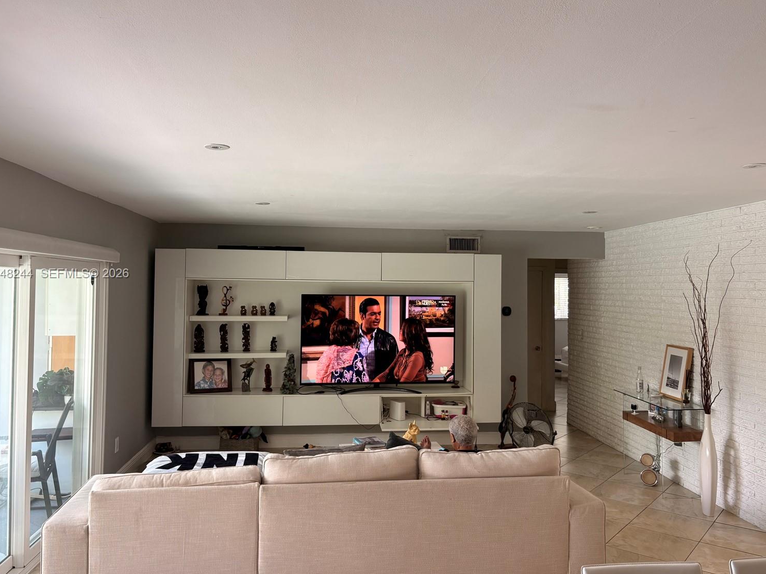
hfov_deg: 63.5
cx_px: 381
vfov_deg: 49.7
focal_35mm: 28
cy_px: 274
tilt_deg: +1.9
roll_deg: +0.3
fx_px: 619
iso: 80
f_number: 1.6
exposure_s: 1/120
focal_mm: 5.96
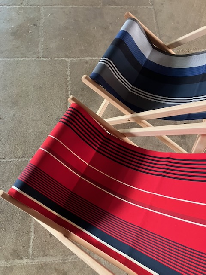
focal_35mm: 28
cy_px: 138
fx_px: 222
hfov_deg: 49.7
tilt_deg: -66.8
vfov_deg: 63.4
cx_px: 103
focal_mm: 3.99
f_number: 1.8
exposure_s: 1/33
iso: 250
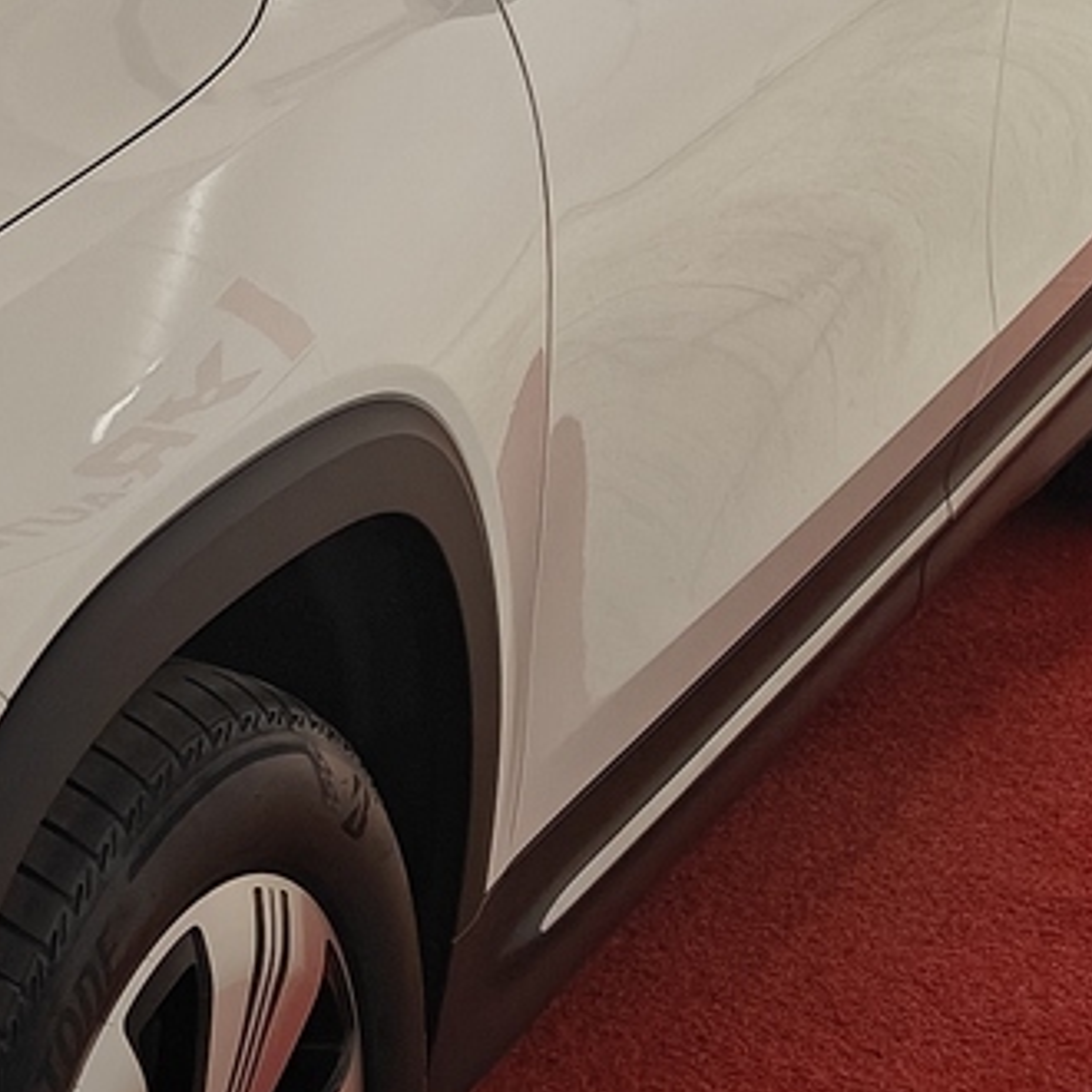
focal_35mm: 112
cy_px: 566
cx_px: -708
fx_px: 3997
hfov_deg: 14.2
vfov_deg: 15.6
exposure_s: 1/96
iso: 64
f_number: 1.8
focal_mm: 5.59
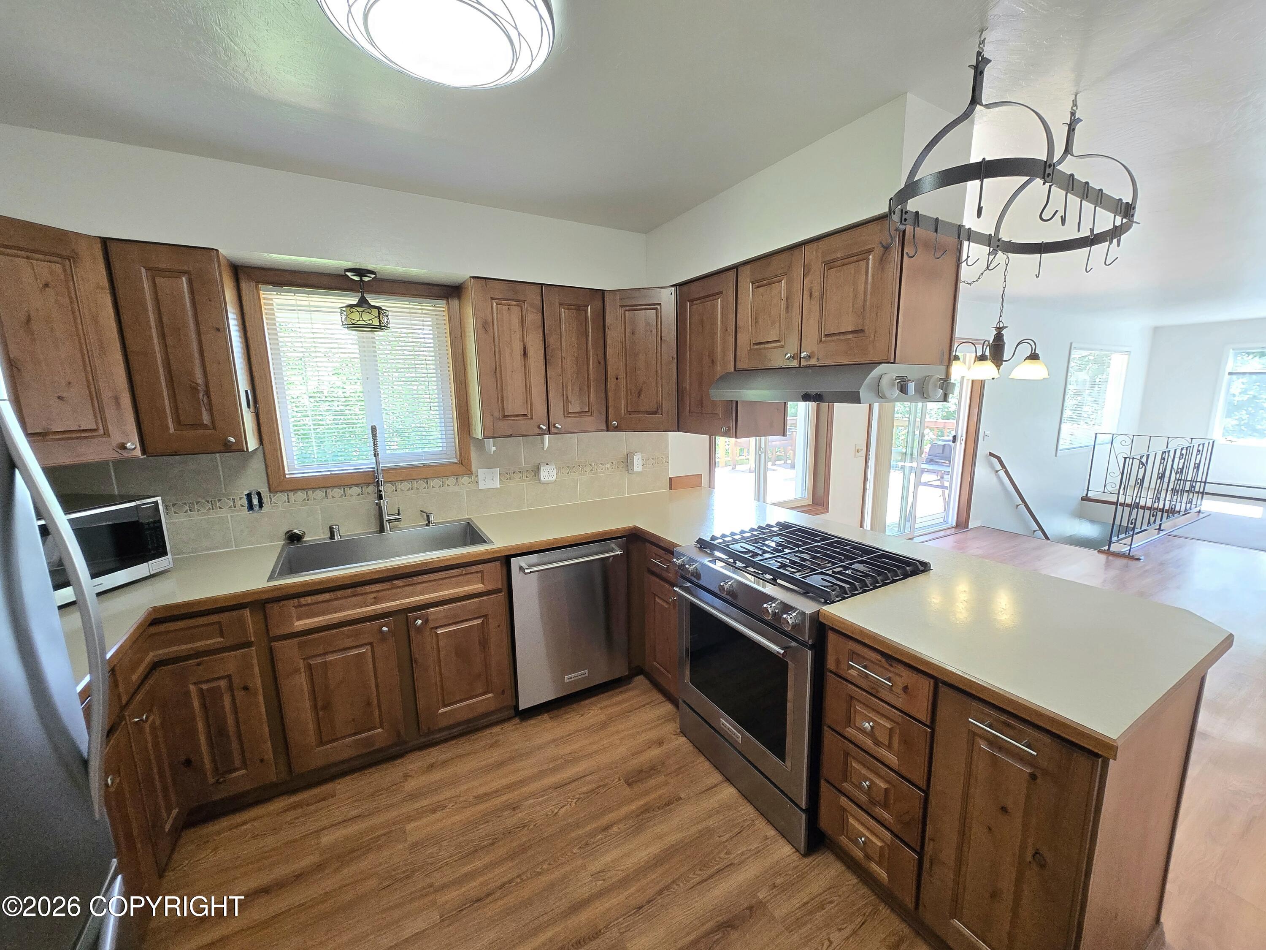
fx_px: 475
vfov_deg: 89.9
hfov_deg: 106.2
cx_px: 633
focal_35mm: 13
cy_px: 475
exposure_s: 1/60.2
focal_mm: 1.7
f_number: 2.2
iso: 250
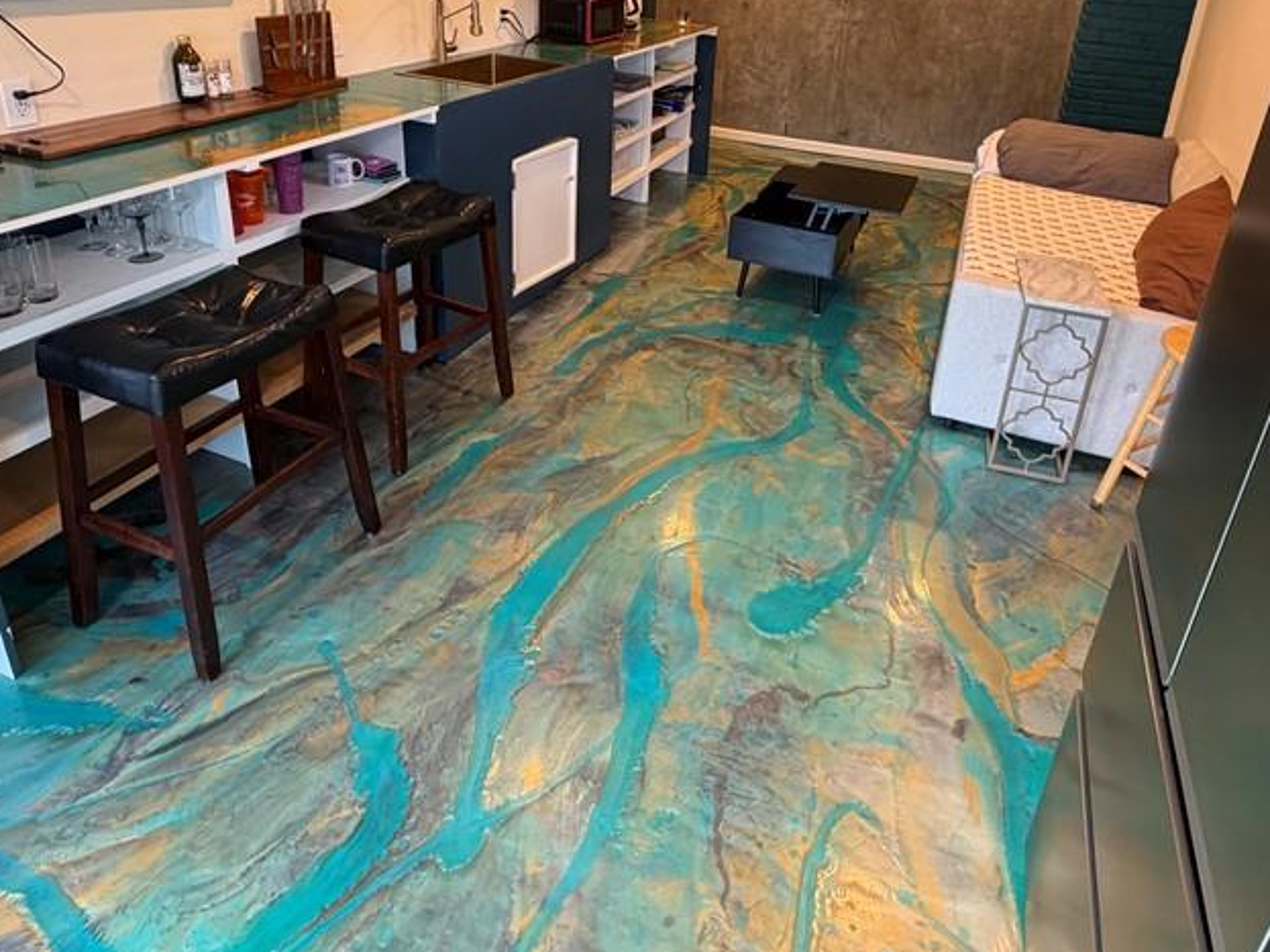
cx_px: 720
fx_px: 844
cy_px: 232
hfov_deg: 73.6
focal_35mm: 23
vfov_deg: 55.9
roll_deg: -4.1
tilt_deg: -21.0
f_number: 2.2
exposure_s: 1/60
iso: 200
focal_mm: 2.22
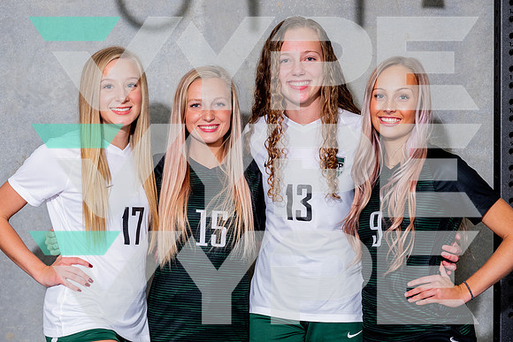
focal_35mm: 72
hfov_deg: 28.1
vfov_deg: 18.9
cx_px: 244
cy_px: 216
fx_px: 1024
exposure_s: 1/160
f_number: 5
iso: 160
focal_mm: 52
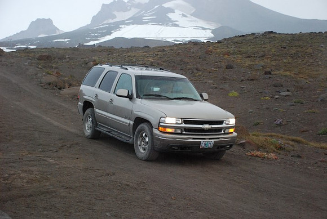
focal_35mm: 52
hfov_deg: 37.8
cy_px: 110
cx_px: 164
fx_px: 478
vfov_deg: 25.9
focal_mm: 35
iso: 1600
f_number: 4.5
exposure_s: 1/320
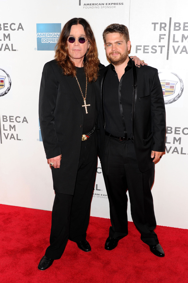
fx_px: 267
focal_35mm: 34
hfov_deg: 38.8
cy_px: 142
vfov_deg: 55.8
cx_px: 94
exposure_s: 1/250
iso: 800
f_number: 7.1
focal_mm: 34
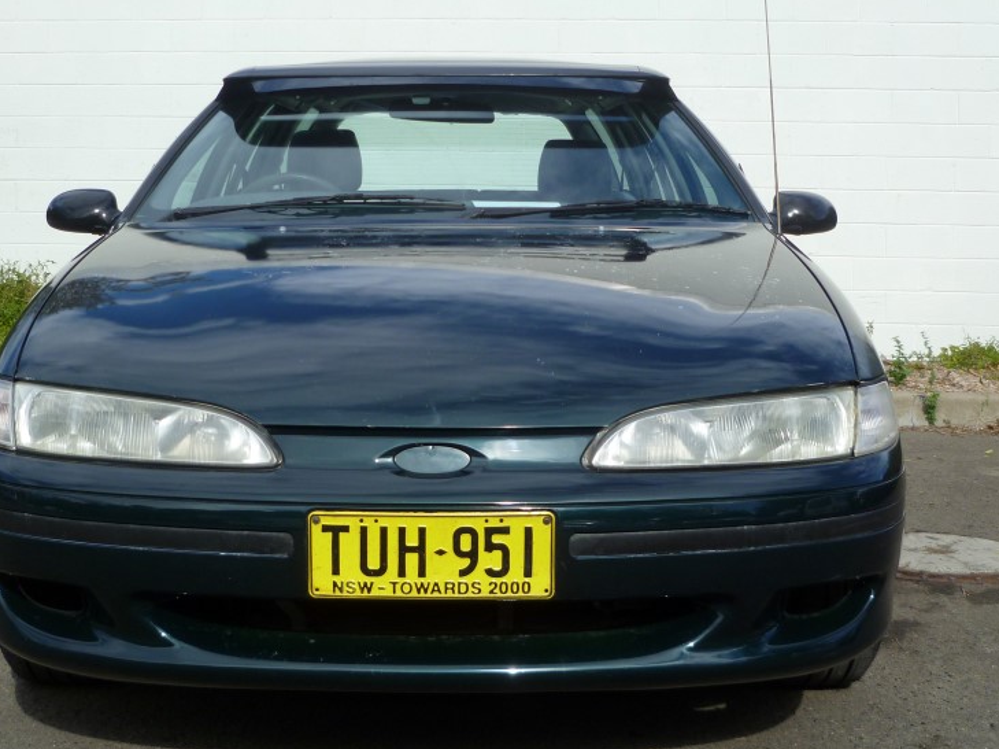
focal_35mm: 52
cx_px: 459
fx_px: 1500
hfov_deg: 36.8
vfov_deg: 28.0
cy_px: 336
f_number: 3.1
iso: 80
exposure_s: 1/640
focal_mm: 6.6
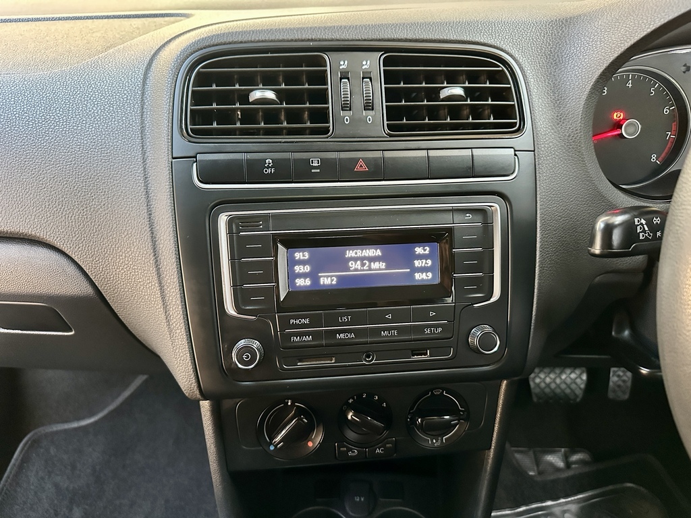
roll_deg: -0.8
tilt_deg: -31.9
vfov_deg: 56.8
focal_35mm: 24
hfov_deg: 71.6
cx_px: 346
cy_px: 259
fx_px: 479
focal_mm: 6.86
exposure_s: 1/35
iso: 1000
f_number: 1.78
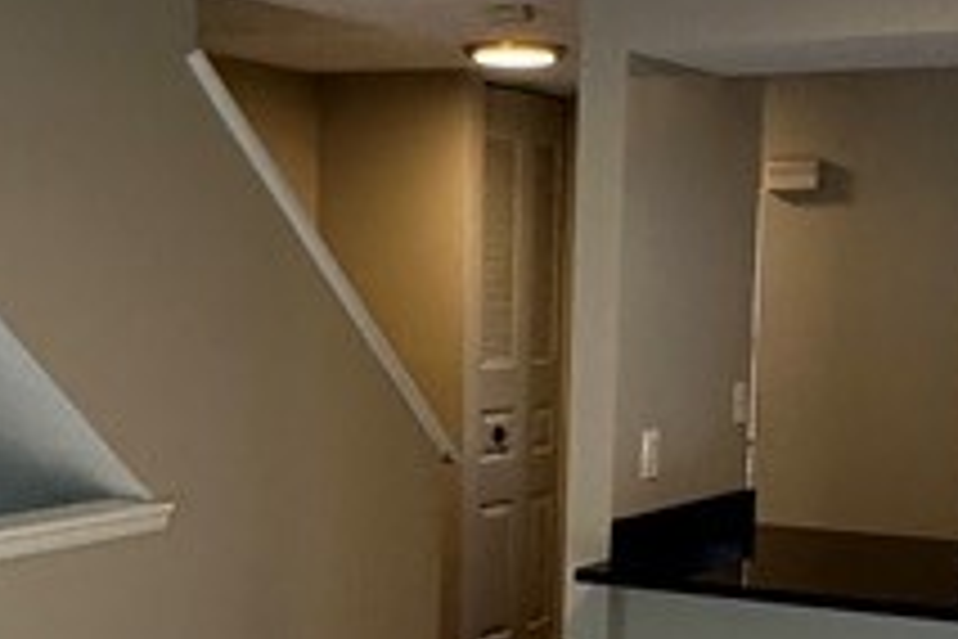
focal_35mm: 70
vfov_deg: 19.0
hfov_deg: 28.8
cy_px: 626
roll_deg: -2.3
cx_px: 486
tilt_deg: -10.3
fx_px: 1863
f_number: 2.2
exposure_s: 1/99
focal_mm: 2.22
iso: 200
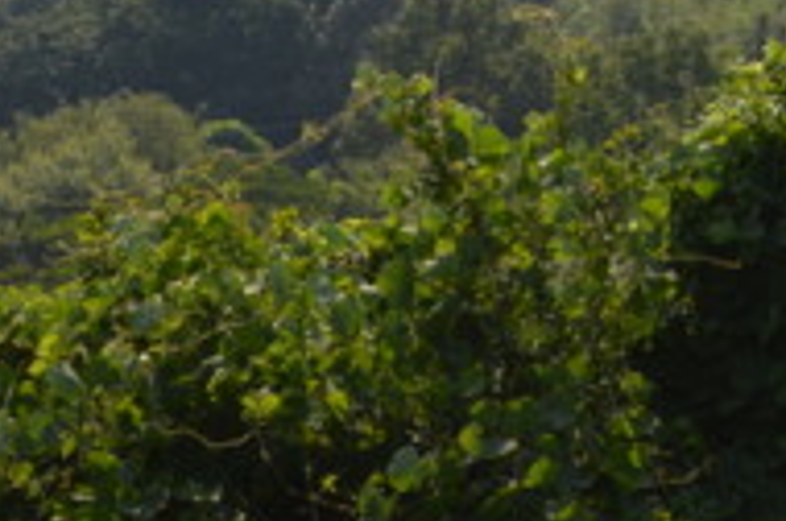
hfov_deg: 7.9
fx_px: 5680
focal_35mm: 261
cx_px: 720
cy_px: -267
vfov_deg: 5.2
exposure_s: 1/320
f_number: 9
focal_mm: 55
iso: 100
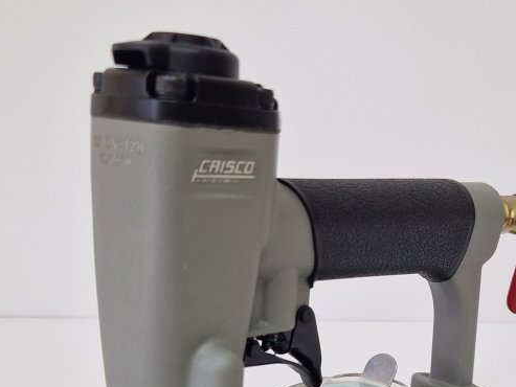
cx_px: 340
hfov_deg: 34.1
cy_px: 352
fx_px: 835
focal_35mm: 56
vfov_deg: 25.3
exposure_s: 1/174
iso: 50
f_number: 1.8
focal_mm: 5.4
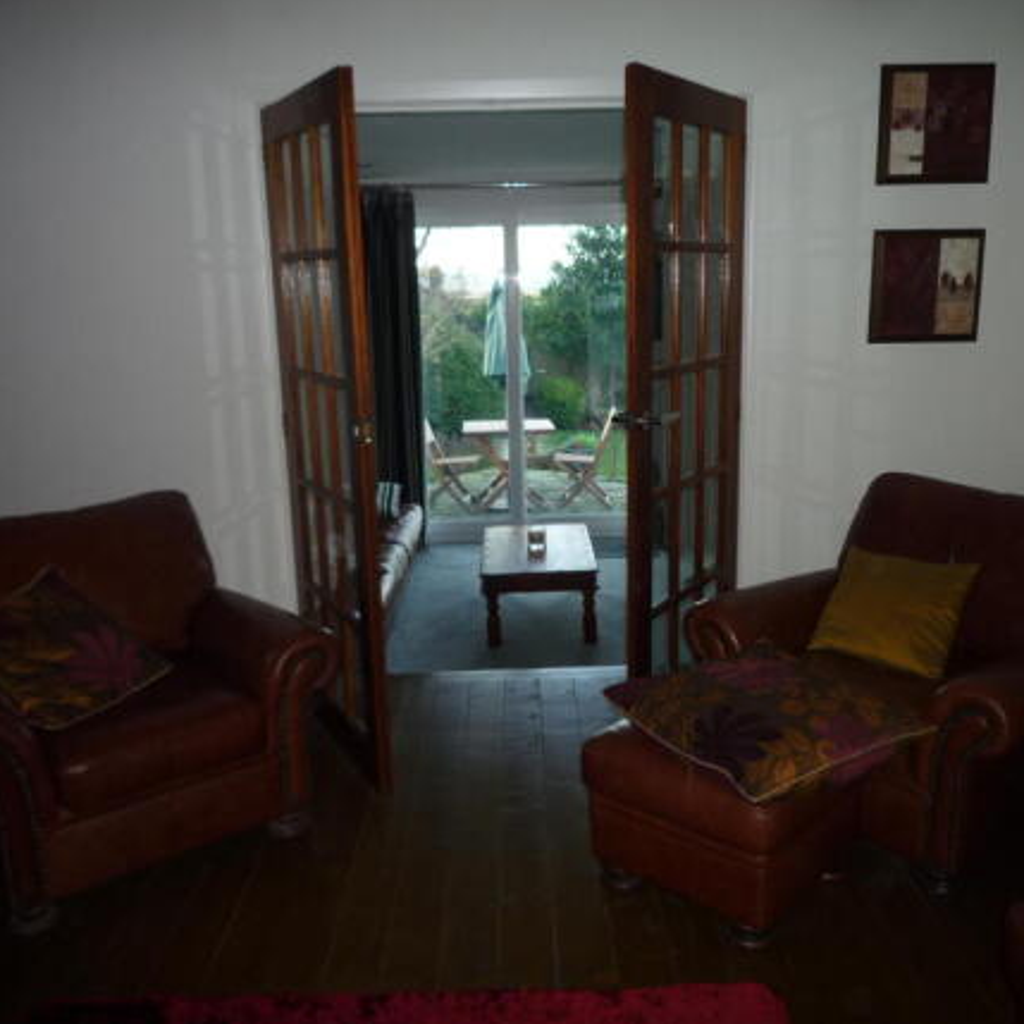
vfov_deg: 54.0
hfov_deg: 54.0
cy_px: 512
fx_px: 1004
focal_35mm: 30
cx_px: 536
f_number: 2.8
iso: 100
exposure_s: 1/30
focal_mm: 4.4
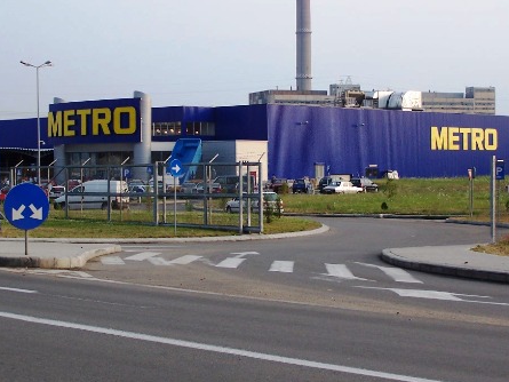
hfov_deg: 25.0
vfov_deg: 18.9
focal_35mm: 78
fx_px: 1147
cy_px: 161
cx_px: 279
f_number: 3.2
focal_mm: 9.8
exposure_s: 1/350
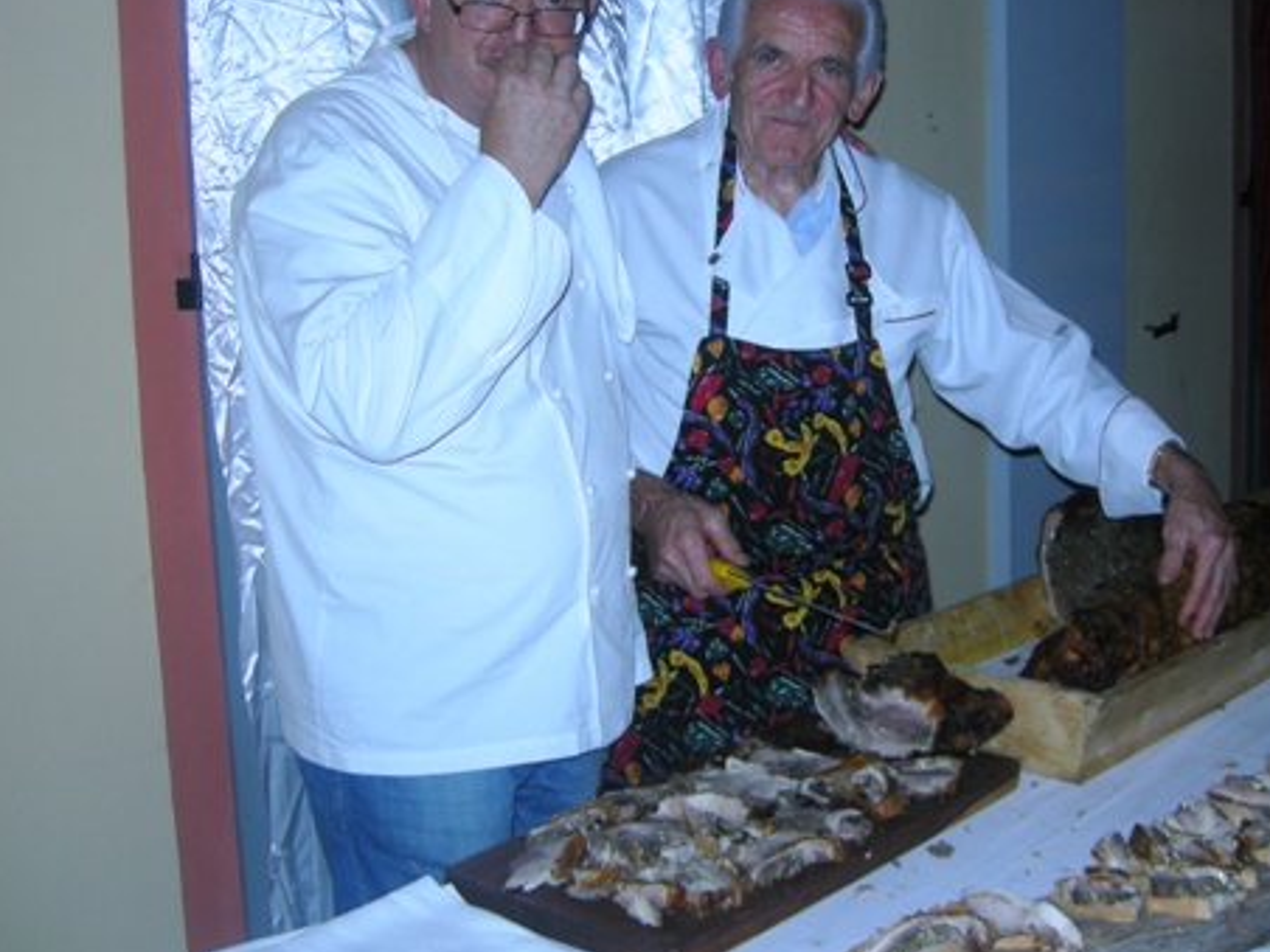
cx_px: 865
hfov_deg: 37.0
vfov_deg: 28.5
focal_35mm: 51
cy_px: 432
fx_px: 1871
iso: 64
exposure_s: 1/60
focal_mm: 7.5
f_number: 2.7
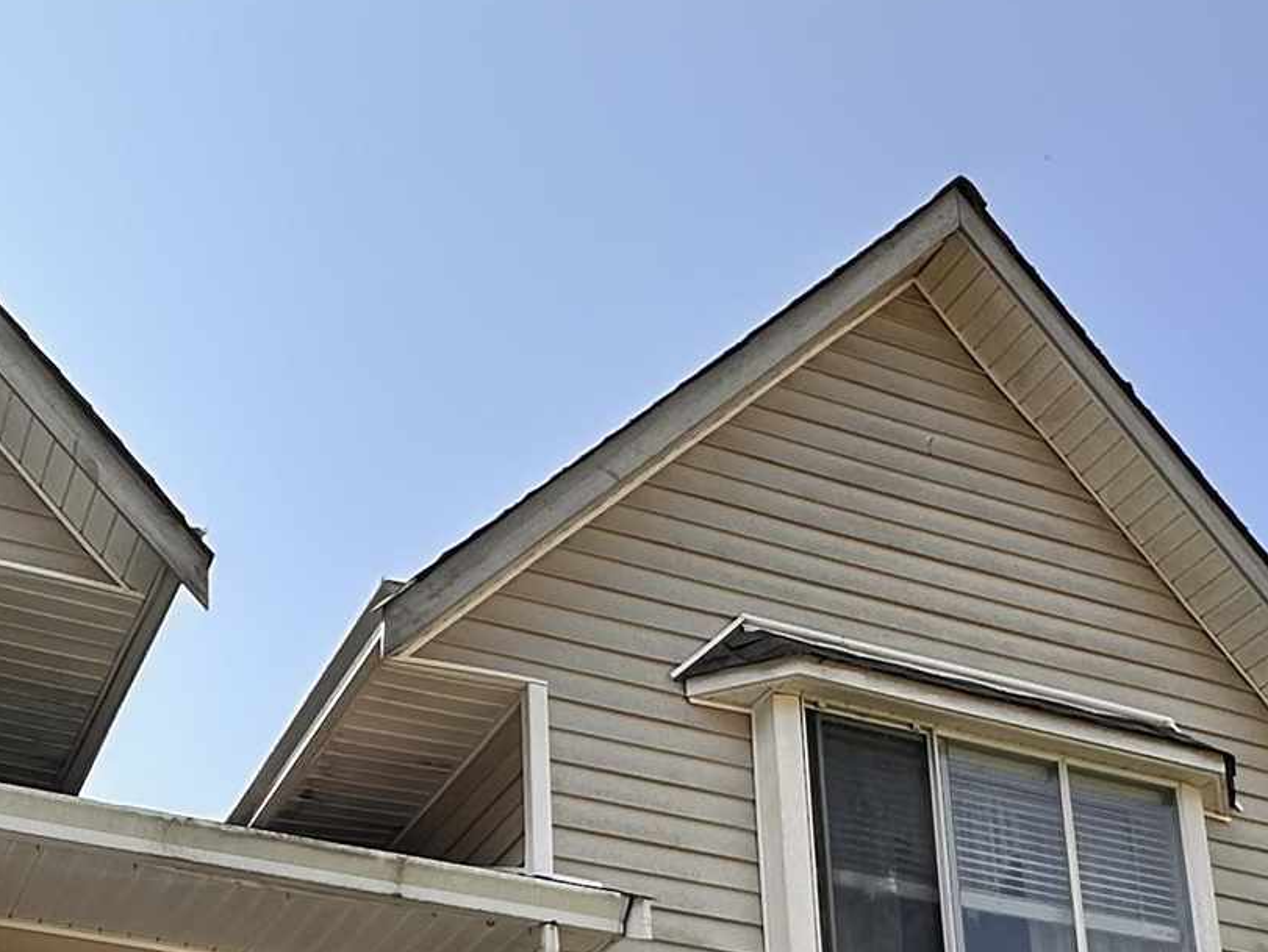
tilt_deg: +15.9
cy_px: 1230
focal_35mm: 53
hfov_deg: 35.6
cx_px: 369
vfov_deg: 24.2
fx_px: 1942
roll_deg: -0.7
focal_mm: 2.22
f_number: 2.2
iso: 40
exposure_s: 1/698
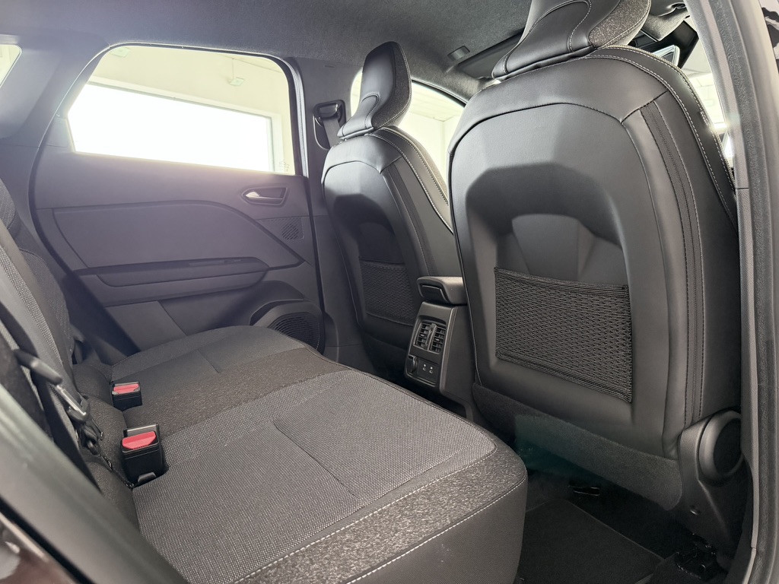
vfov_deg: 56.8
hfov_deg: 71.6
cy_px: 292
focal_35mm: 24
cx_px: 390
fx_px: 540
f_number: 1.78
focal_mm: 6.76
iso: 800
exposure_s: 1/50
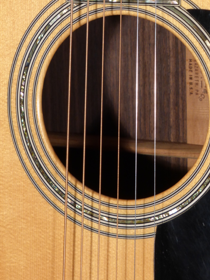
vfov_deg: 10.7
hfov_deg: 8.0
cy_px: 53
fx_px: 1496
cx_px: 105
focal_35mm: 185
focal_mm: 19.4
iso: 100
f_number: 5.3
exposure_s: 1/80
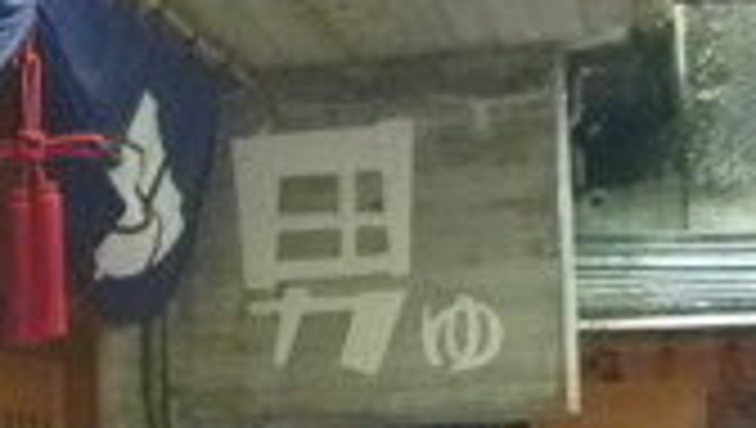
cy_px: 464
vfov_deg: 11.7
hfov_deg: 20.0
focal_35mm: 102
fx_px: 2047
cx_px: -68
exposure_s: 1/40
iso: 800
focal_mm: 6.3
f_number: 3.5
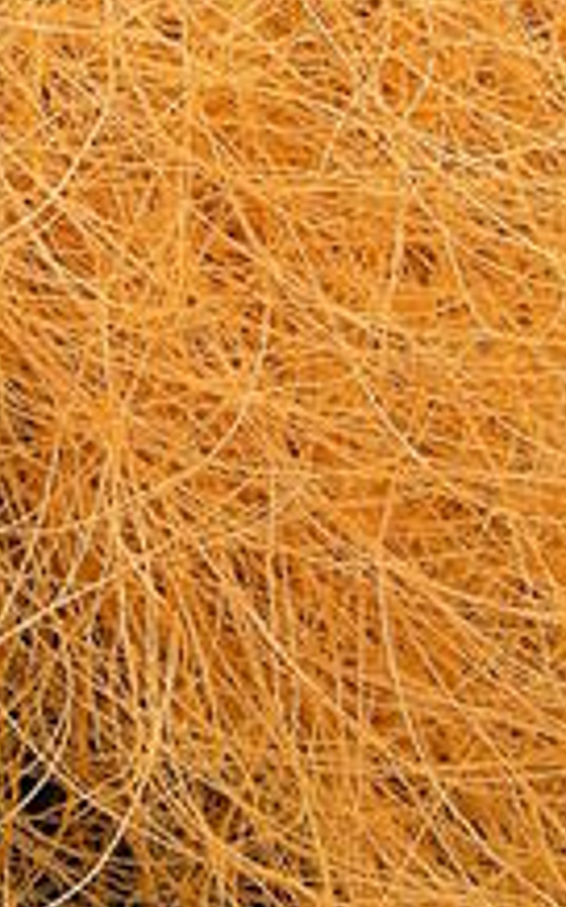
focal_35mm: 174
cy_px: -221
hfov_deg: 7.5
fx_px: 4300
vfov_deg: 11.8
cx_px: 67
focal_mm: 7.5
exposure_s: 1/80.6
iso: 64
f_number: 3
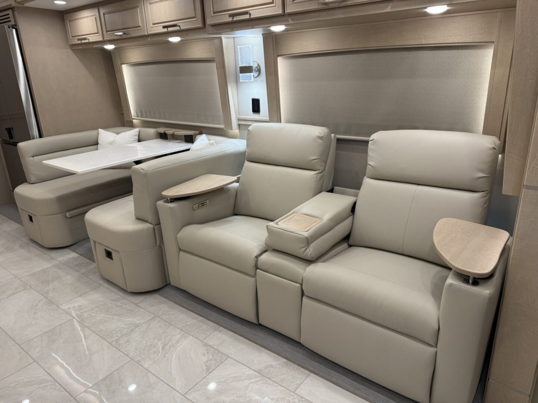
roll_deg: +2.7
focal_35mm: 24
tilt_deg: -18.1
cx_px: 269
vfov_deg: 56.8
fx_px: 373
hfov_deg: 71.6
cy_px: 202
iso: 125
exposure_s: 1/60
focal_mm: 6.76
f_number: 1.78
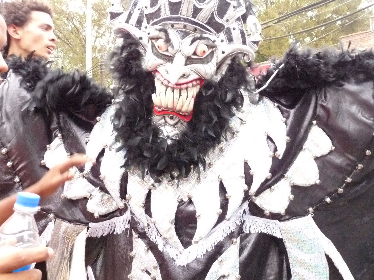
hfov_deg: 52.6
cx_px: 200
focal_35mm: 35
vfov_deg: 40.4
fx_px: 378
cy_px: 102
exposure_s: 1/80
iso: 800
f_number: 2.8
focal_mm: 4.8
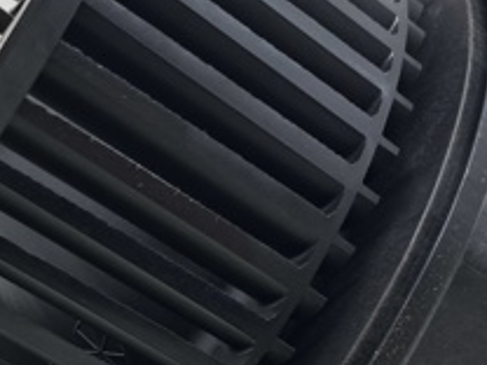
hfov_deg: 23.5
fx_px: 1168
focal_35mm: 83
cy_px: 216
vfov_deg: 17.8
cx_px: 220
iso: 50
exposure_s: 1/50
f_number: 1.8
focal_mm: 4
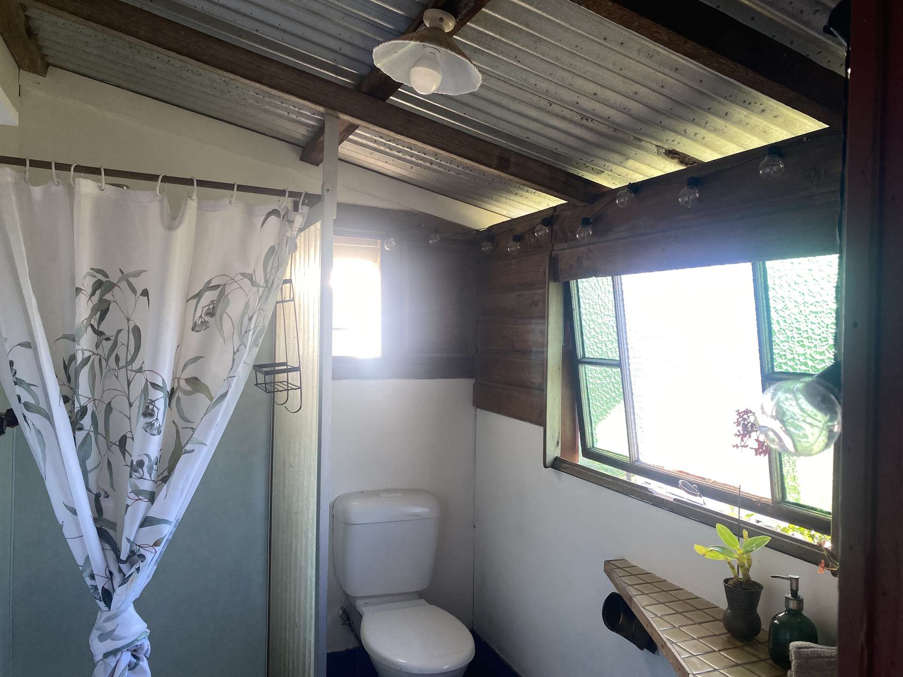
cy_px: 338
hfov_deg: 67.3
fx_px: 678
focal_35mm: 26
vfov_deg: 53.1
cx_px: 452
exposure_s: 1/121
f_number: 1.8
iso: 100
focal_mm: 4.25
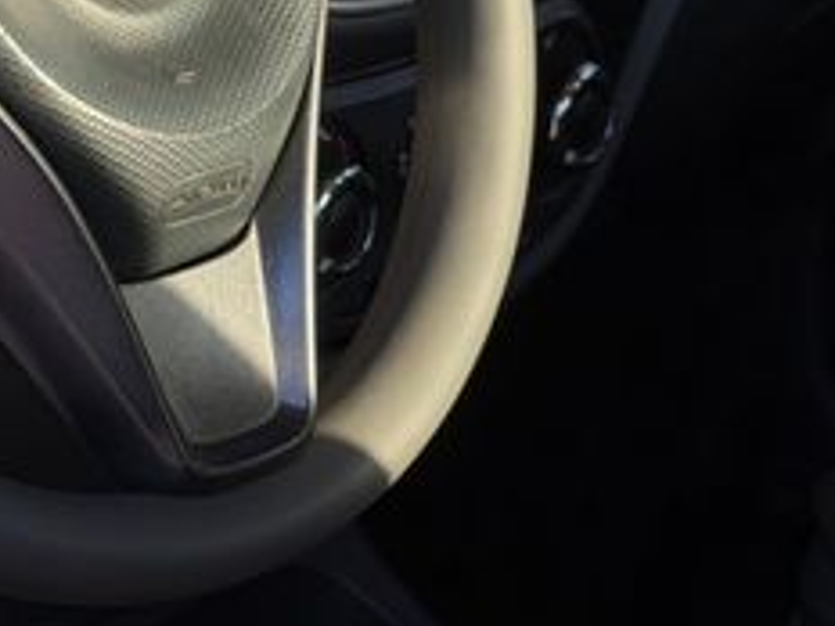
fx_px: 3835
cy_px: -32
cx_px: 86
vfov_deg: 9.3
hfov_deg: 12.3
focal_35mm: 159
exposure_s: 1/527
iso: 64
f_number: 1.78
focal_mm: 6.76
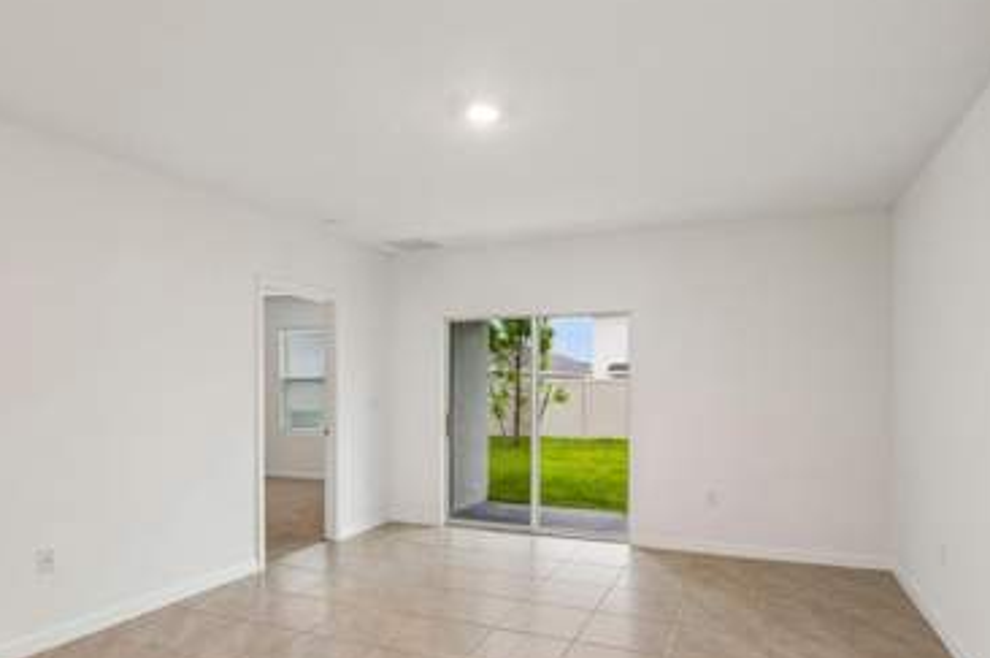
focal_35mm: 21
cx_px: 509
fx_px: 577
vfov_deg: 58.9
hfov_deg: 81.3
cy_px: 391
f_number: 8
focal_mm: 16
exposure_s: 1/20
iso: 400
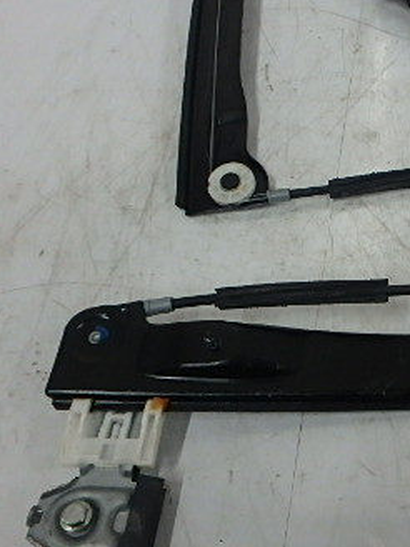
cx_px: 440
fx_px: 647
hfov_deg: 31.5
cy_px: 200
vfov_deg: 45.3
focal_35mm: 41
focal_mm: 3.7
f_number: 3.5
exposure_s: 1/30
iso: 320
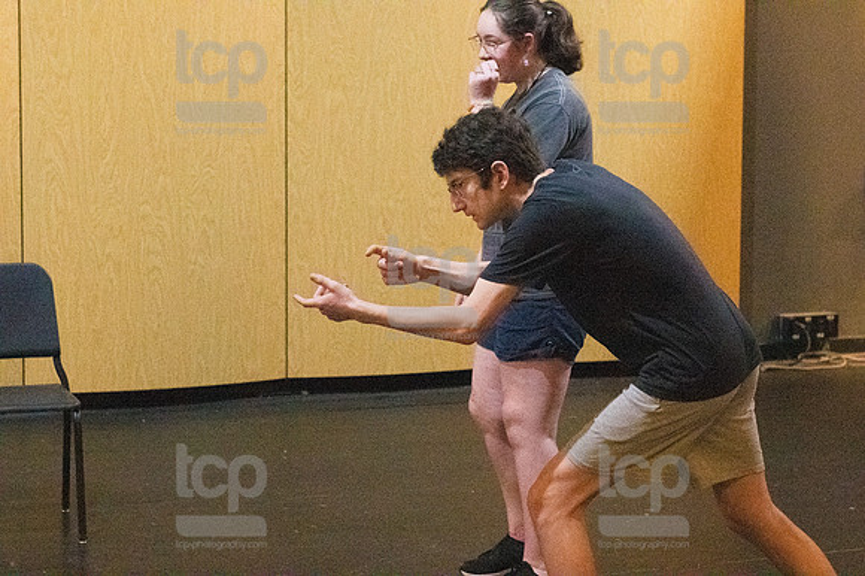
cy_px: 288
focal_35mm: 105
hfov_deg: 19.5
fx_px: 2521
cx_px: 432
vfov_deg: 13.0
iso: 25600
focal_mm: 70
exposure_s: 1/400
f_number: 5.6
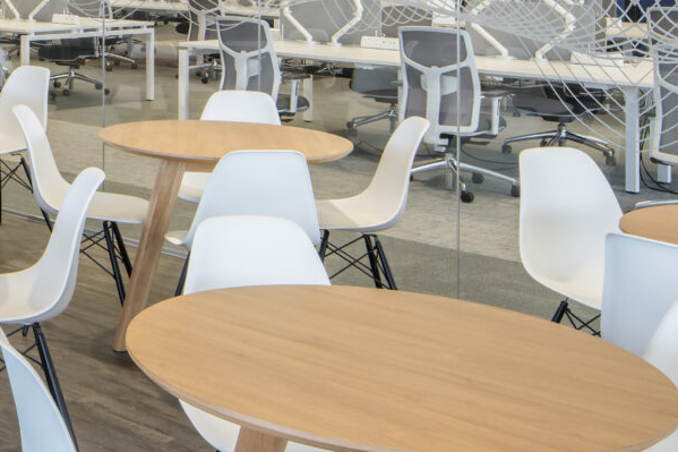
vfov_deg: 20.6
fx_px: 1224
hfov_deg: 27.0
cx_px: -157
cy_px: 70
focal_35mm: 65
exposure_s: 1/2.5
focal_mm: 19
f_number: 13
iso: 160
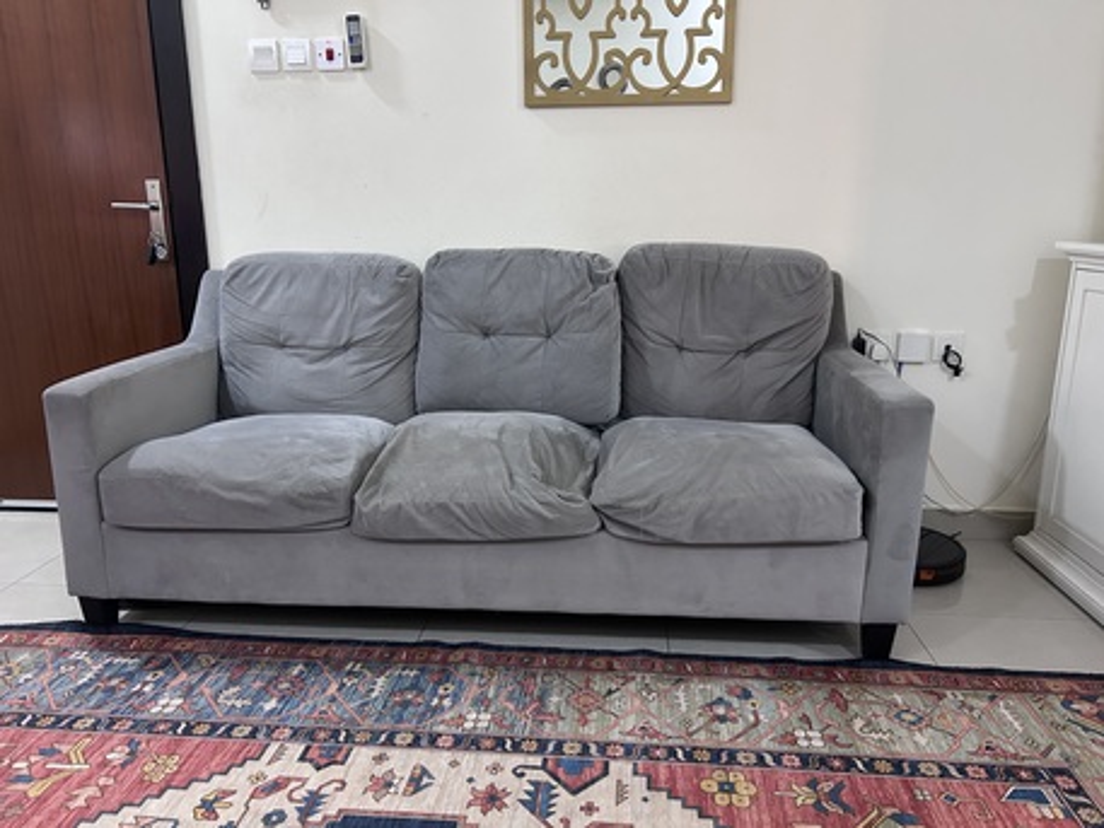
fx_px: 829
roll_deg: -0.1
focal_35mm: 26
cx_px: 552
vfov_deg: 53.1
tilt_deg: -13.7
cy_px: 414
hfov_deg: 67.3
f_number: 1.5
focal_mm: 5.7
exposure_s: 1/50
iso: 400
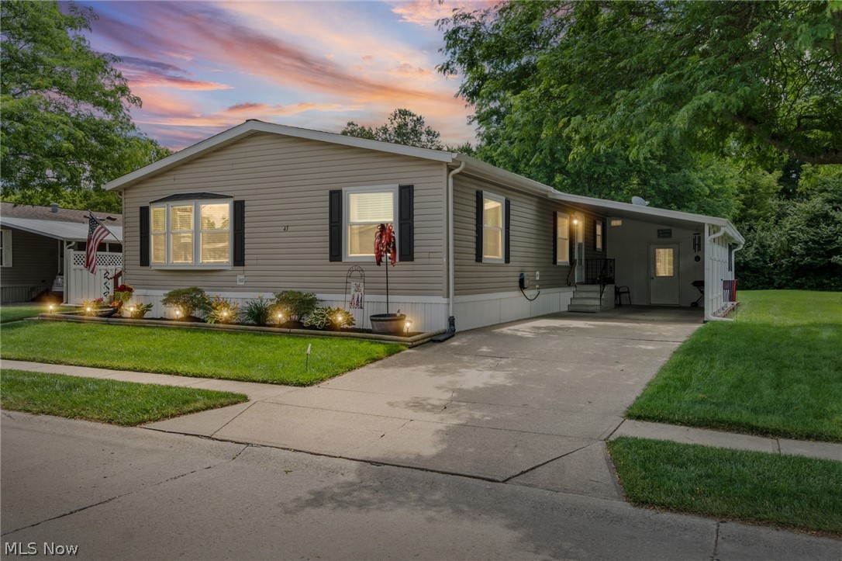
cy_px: 280
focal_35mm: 27
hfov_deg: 67.4
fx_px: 631
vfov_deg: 47.9
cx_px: 421
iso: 250
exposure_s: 1/100
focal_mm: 18
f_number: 9
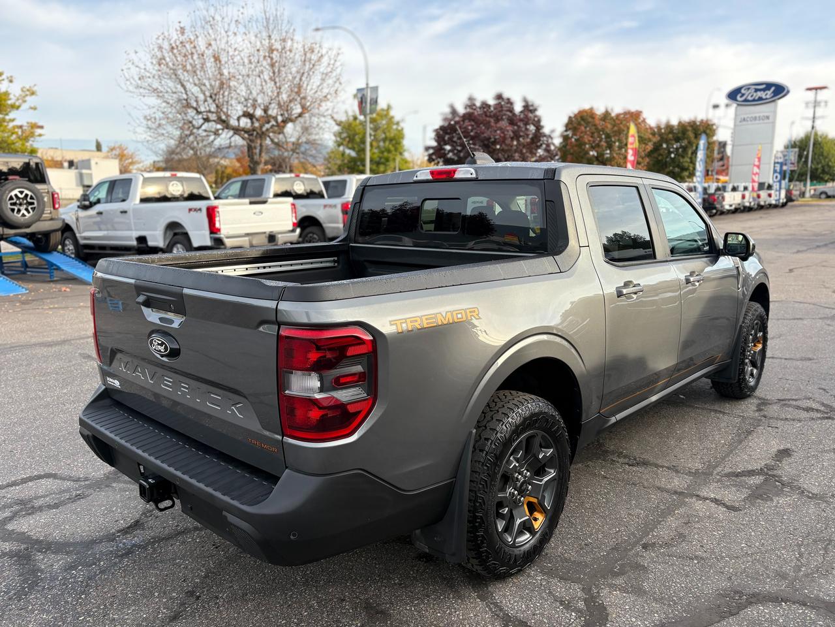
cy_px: 314
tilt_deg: -8.6
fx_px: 627
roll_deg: -0.1
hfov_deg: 67.3
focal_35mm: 26
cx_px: 418
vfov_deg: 53.1
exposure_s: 1/801
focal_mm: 5.96
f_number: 1.6
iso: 50
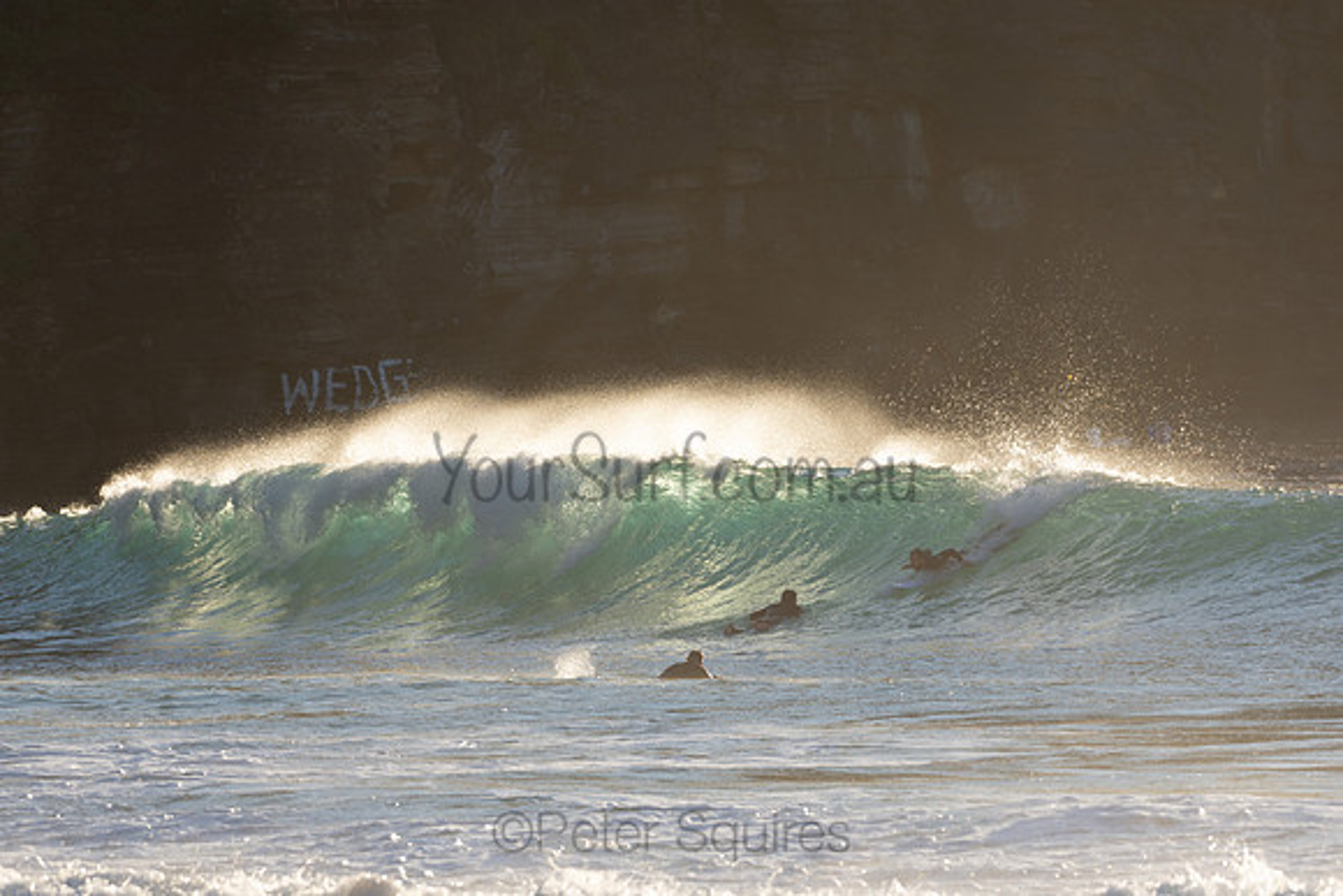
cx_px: 672
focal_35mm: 390
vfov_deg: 3.5
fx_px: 14552
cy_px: 448
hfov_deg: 5.3
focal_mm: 260
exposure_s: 1/640
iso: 125
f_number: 5.6
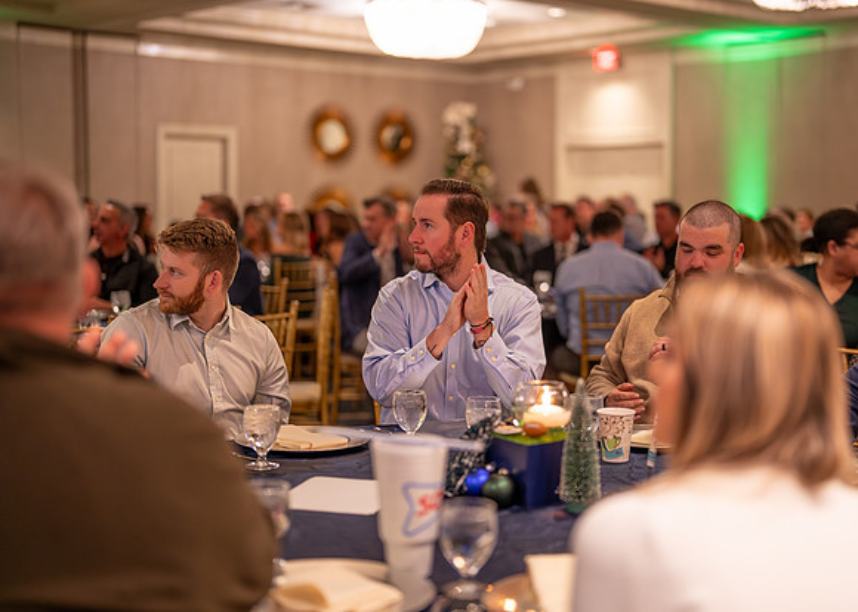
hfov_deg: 35.8
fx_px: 1328
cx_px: 474
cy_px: 298
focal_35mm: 54
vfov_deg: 26.0
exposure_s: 1/320
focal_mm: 50
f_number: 1.2
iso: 1000
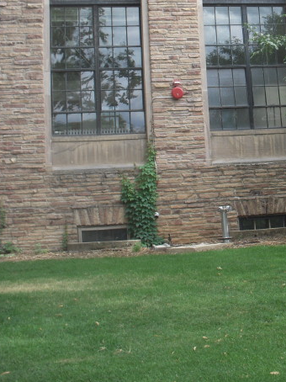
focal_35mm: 67
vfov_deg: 28.3
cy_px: 74
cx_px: 240
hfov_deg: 21.6
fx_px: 739
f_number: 3.3
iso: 100
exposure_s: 1/80
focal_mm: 6.3
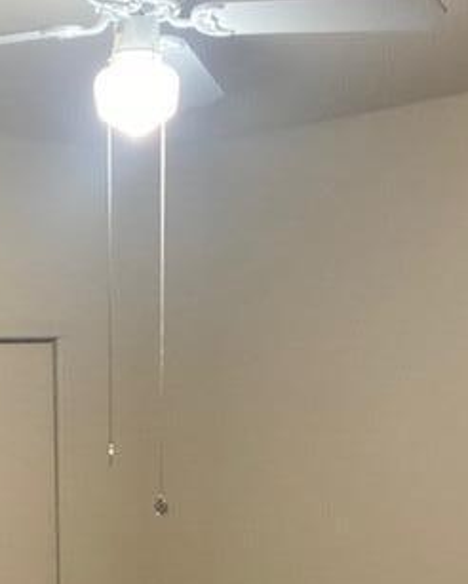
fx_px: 1055
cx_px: 122
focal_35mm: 61
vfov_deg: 29.2
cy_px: 563
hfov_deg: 24.8
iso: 400
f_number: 2.2
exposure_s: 1/40
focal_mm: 2.71
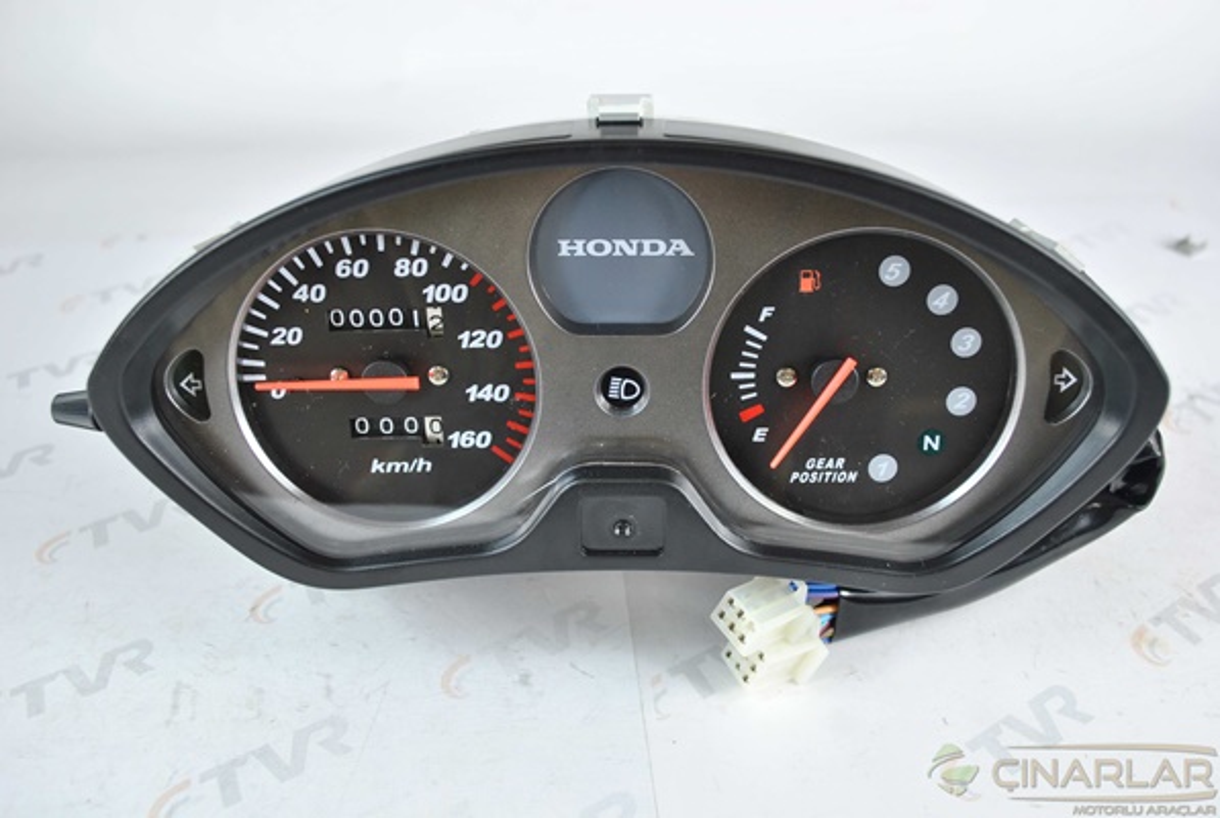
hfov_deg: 53.1
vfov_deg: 37.0
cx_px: 610
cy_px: 409
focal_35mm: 36
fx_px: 1222
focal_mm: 24
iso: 200
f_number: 5
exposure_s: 1/13
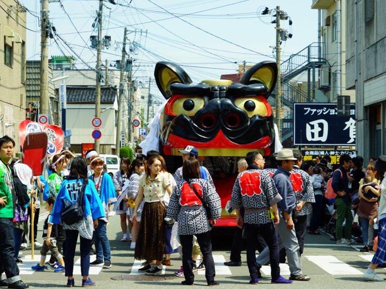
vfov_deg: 17.0
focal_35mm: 87
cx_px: 185
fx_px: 970
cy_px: 145
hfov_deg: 22.5
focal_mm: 80
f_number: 9.5
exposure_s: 1/125
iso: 100
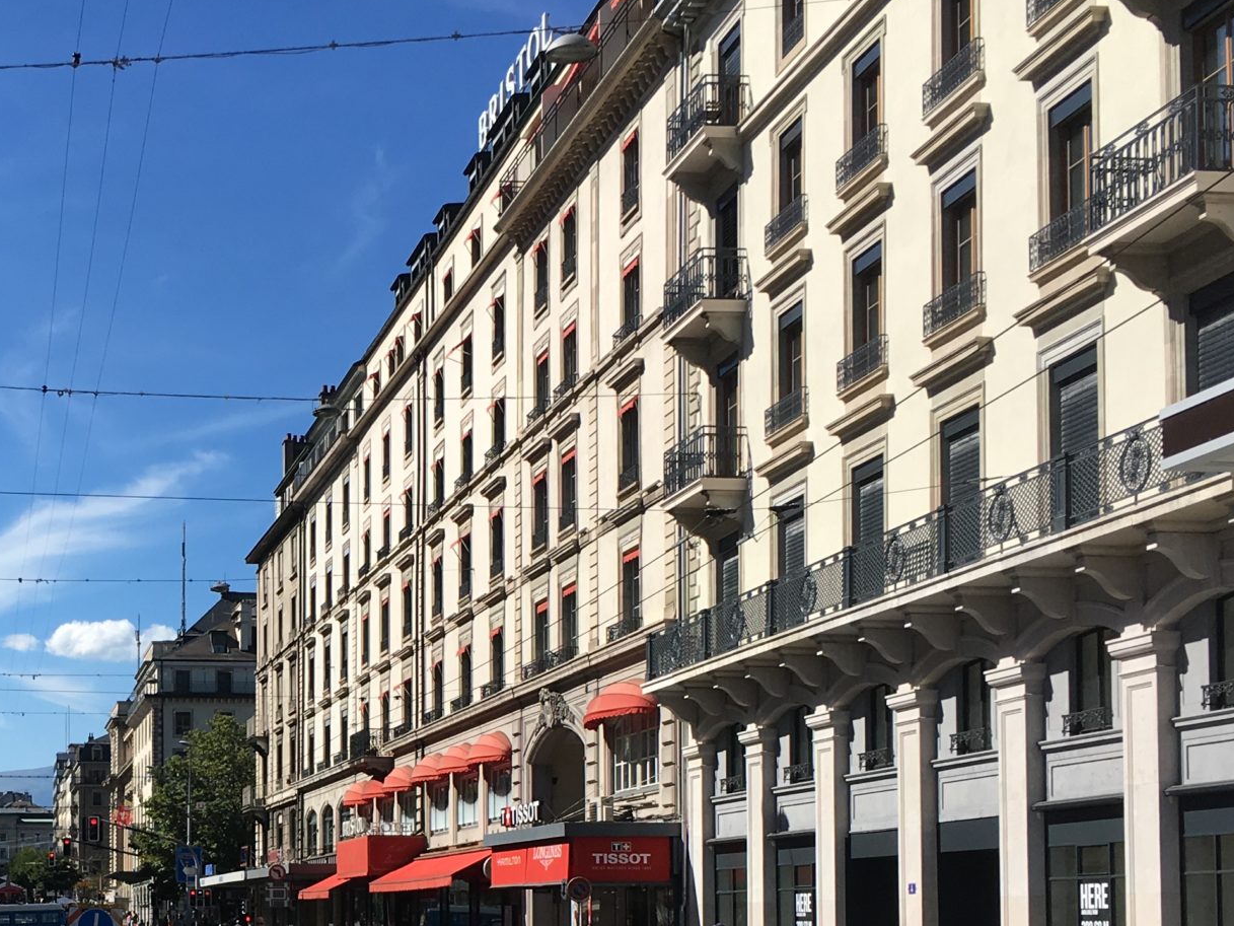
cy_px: 797
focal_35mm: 61
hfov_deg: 30.6
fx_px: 2175
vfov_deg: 23.5
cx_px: 189
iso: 25
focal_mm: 4.15
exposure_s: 1/1832
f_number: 2.2
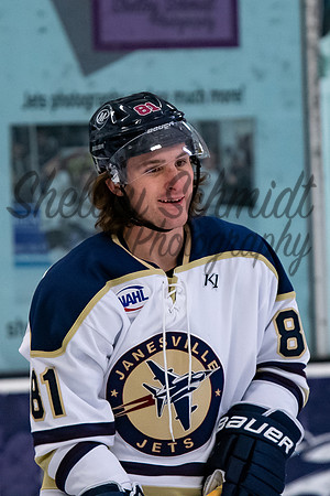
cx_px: 174
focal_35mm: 523
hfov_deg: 2.6
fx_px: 7187
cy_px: 208
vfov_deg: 3.9
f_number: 3.5
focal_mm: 200
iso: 2000
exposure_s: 1/800
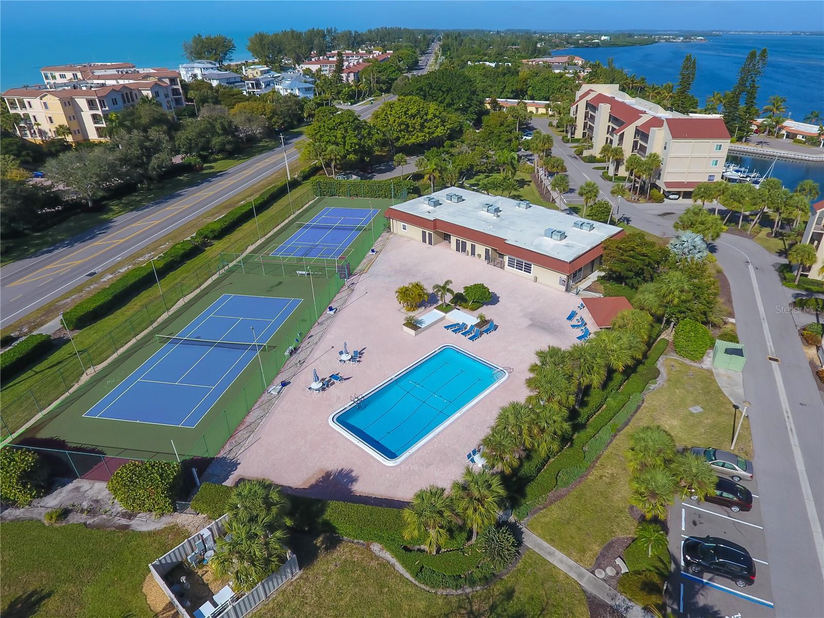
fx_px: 476
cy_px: 309
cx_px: 412
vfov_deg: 66.0
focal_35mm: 20
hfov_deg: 81.7
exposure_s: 1/1400
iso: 100
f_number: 2.8
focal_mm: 3.61
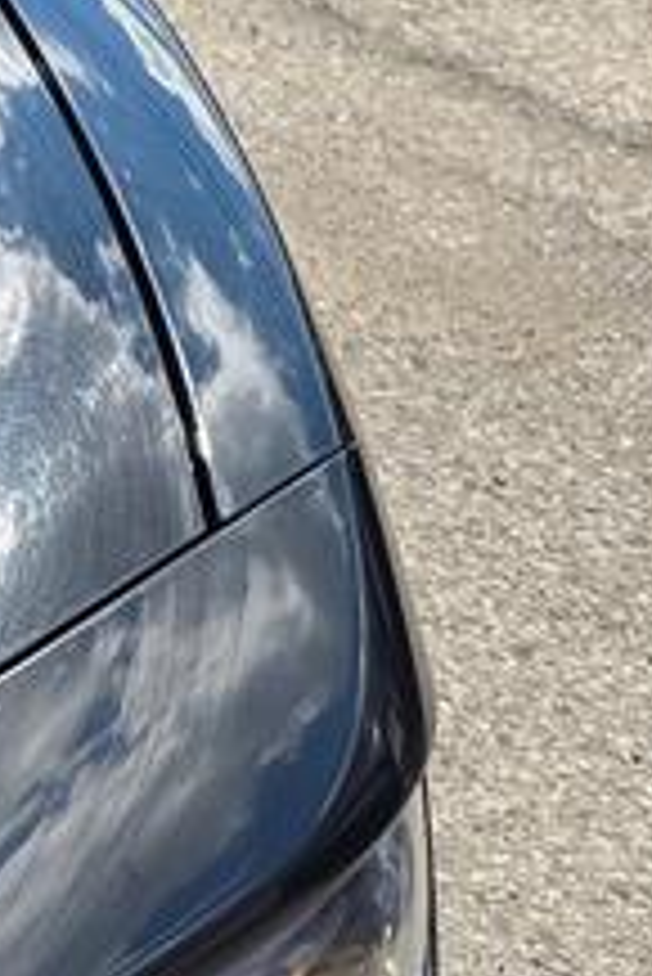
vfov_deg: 14.5
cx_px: -1583
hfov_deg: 7.8
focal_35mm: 141
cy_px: 621
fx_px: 3824
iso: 80
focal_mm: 6.3
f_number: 1.7
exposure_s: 1/2701
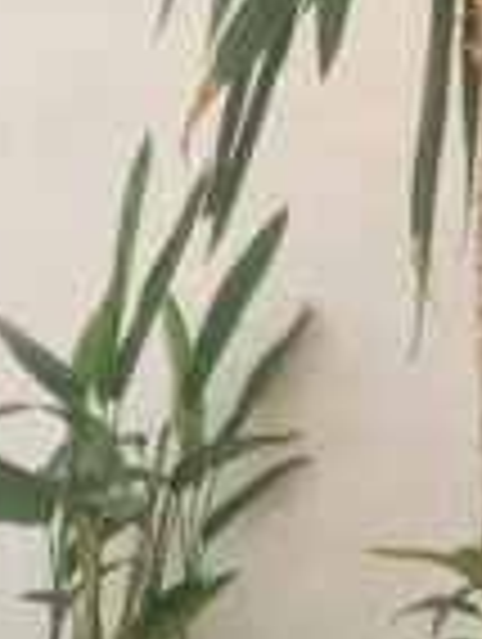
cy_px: 122
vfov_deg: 26.1
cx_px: 532
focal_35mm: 73
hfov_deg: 19.4
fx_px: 1351
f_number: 1.8
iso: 50
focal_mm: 5.4
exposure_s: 1/410
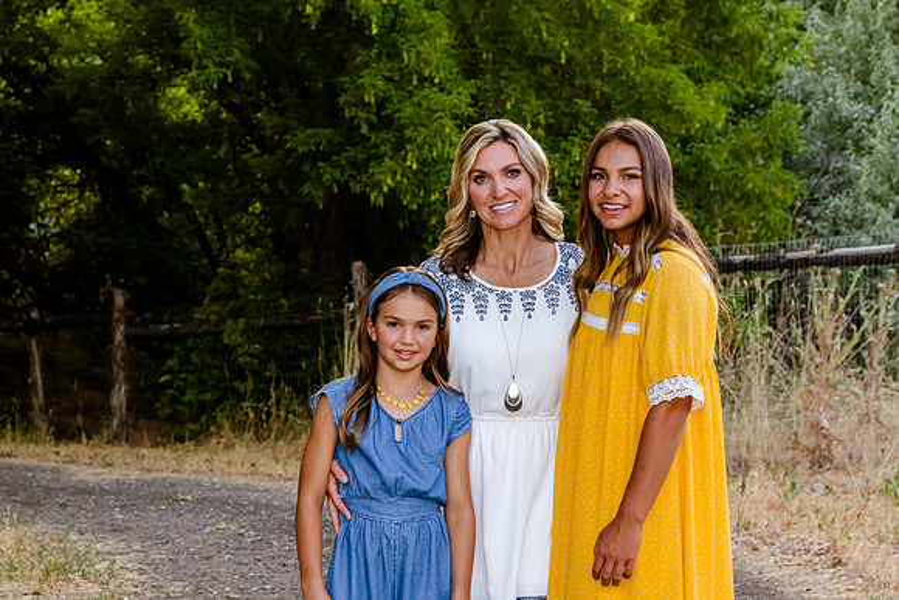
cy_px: 244
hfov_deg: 19.7
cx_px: 443
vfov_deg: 13.2
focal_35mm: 103
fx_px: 2585
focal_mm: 85
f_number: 9
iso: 1000
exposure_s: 1/125
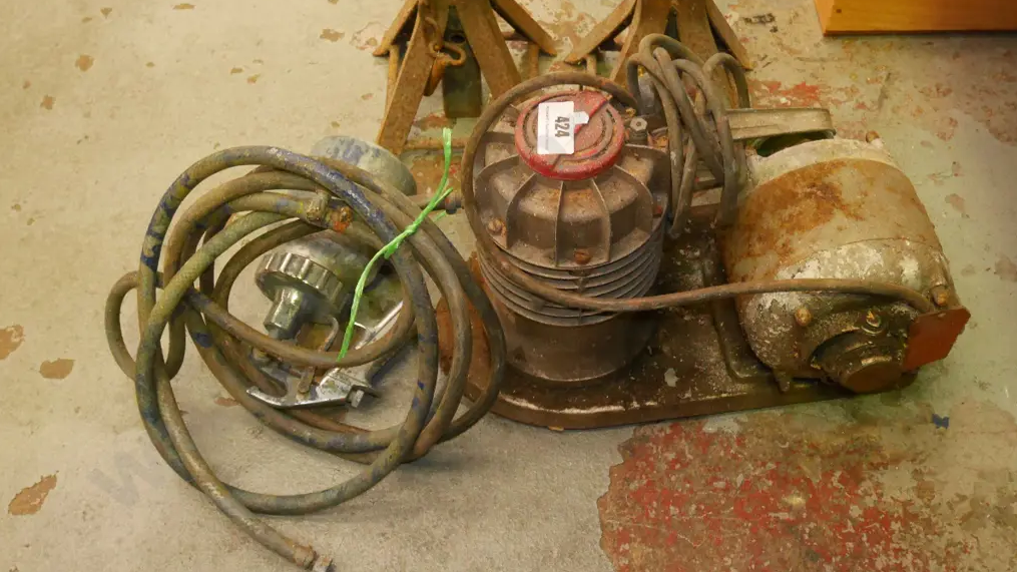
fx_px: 1187
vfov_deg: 26.9
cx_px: 509
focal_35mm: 44
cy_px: 190
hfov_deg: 46.4
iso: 3200
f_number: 4.6
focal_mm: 20
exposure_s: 1/160
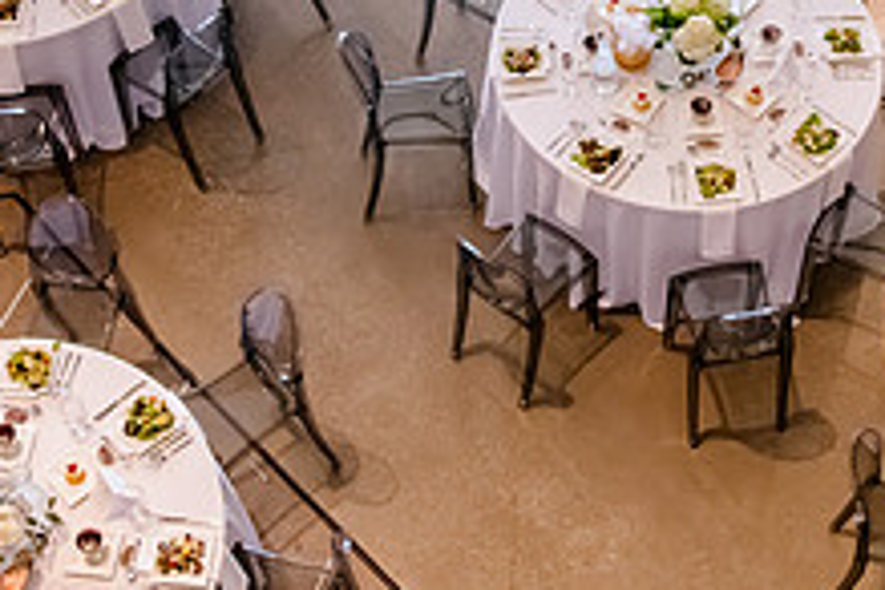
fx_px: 1745
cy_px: 8
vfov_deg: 18.7
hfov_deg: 28.3
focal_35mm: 71
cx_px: 595
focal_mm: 24
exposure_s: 1/200
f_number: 4.5
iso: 2500
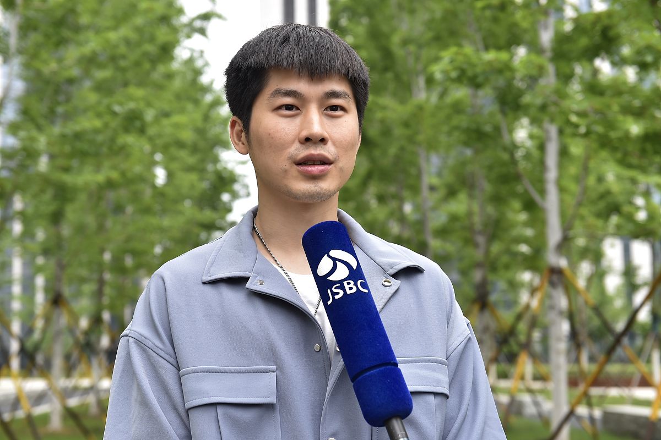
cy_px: 220
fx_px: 918
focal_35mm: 50
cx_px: 330
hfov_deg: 39.6
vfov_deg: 27.0
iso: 400
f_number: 4
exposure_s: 1/160
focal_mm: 50
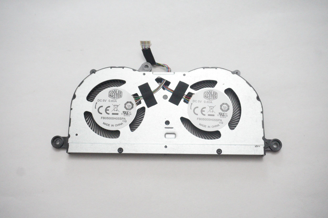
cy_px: 109
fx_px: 382
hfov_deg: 46.4
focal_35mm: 42
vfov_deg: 31.8
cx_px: 164
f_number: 5.6
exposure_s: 1/200
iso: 10000
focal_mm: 28
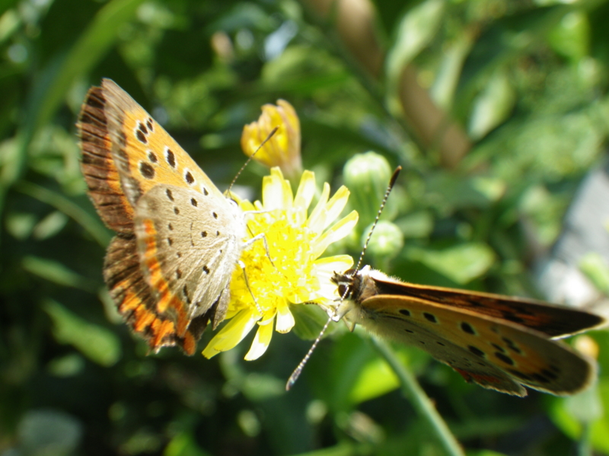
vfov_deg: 41.8
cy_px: 228
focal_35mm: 34
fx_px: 598
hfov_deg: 54.0
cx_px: 304
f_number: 4.6
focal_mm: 6.1
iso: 80
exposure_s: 1/160
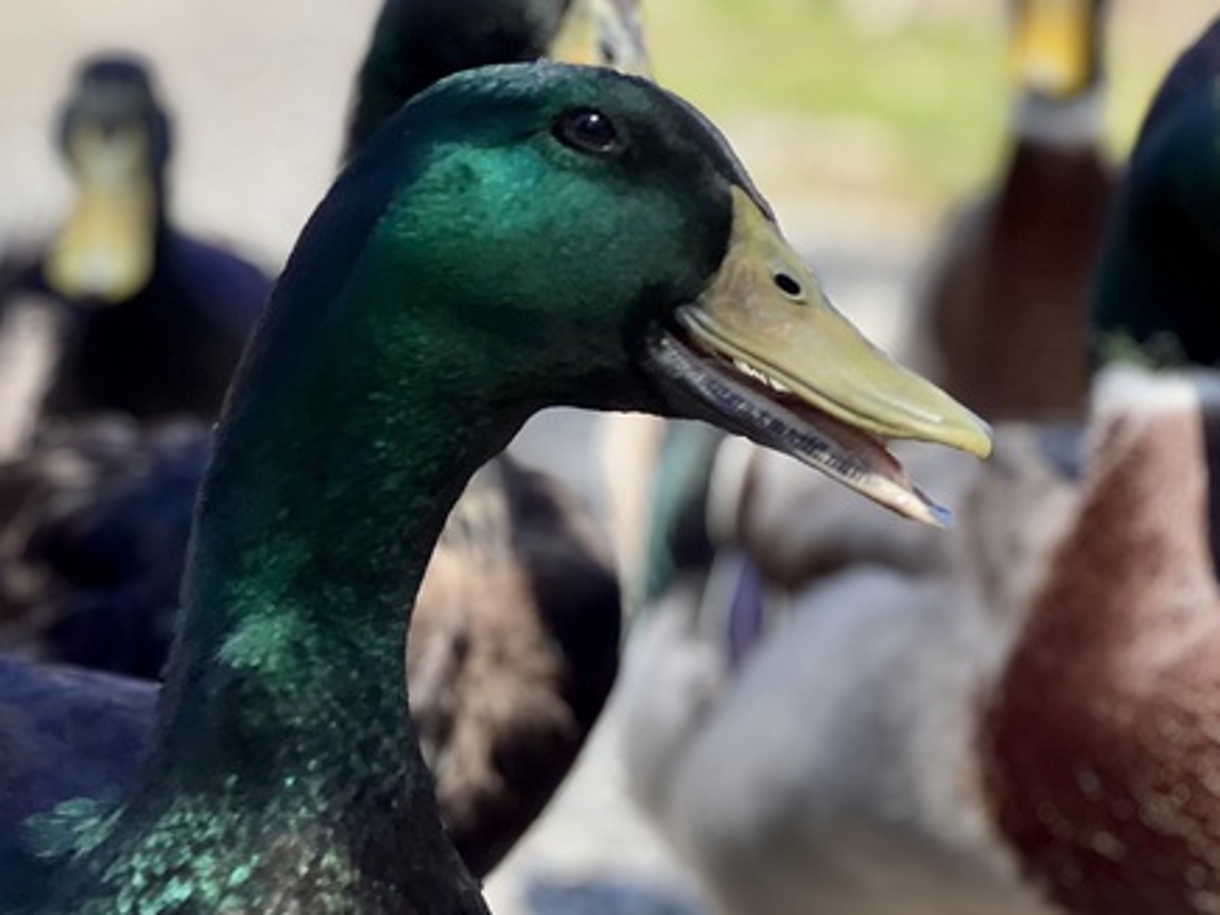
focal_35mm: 106
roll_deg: +0.7
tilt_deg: -11.7
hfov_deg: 18.5
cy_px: 627
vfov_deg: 13.9
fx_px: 3736
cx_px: 604
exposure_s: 1/211
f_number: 2.8
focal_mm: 9
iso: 25
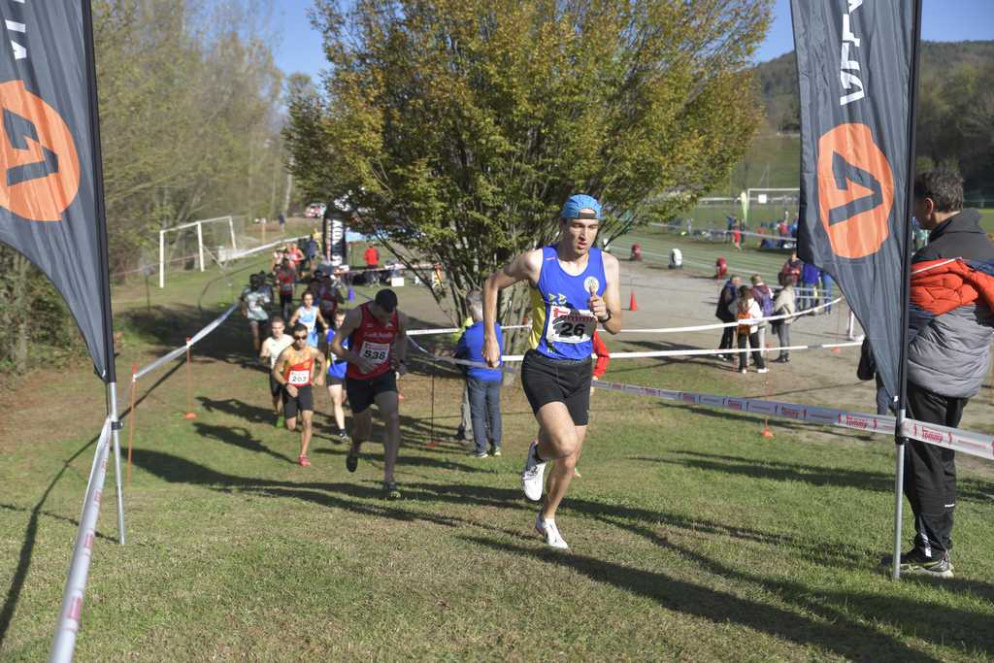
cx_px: 497
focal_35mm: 36
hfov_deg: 53.1
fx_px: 994
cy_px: 332
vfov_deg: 36.9
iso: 320
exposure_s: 1/6400
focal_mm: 36
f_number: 2.8
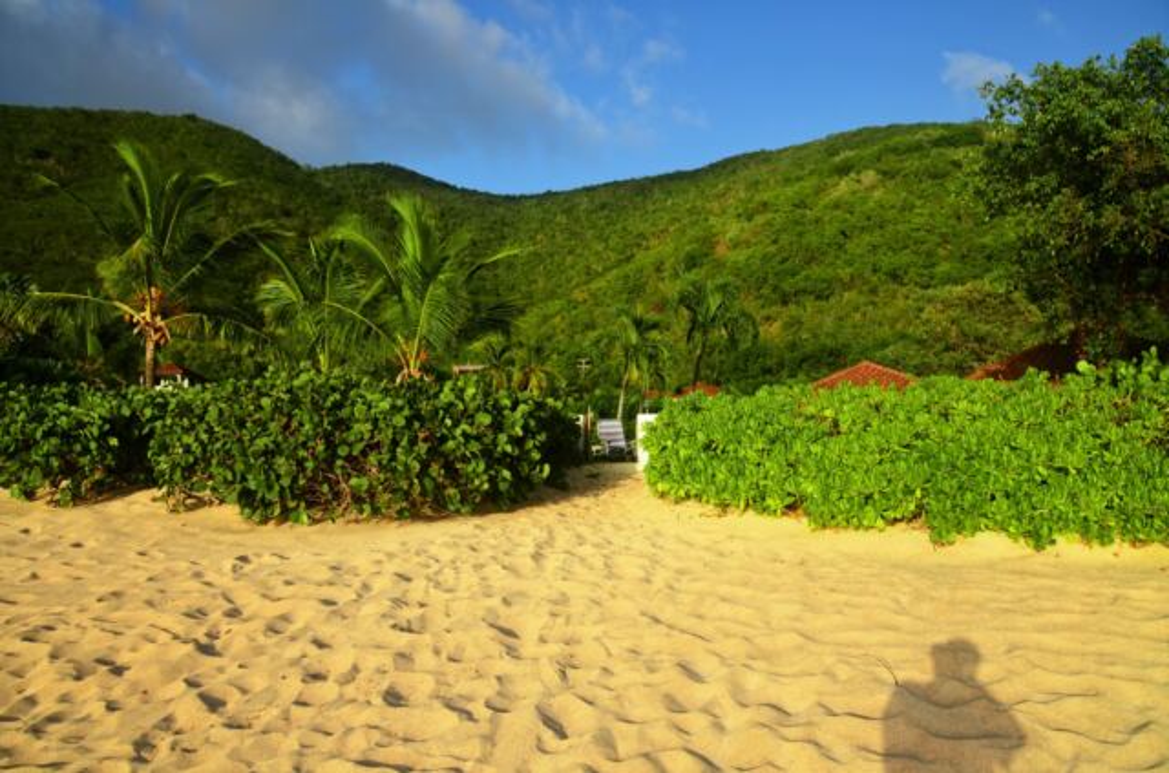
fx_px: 874
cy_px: 386
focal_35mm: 27
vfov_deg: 47.7
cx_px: 584
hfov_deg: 67.5
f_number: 8
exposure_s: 1/250
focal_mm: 18
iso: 110
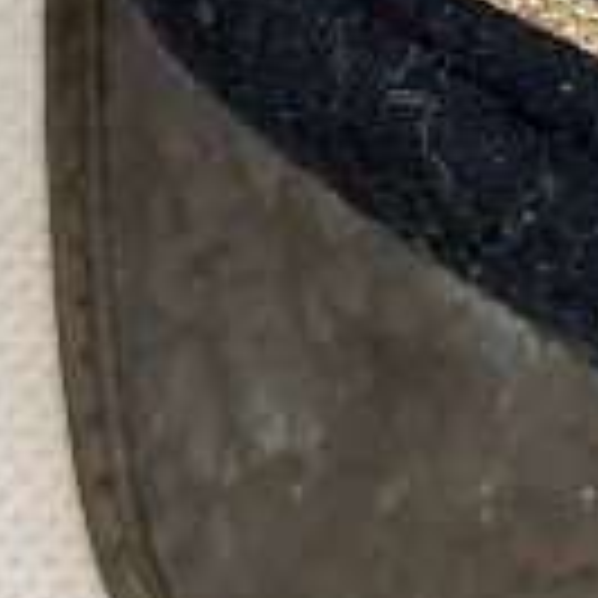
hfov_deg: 8.1
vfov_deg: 7.6
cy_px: -1097
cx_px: 1102
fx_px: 4046
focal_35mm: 207
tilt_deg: -70.8
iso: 160
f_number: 1.6
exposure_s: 1/50
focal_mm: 5.96
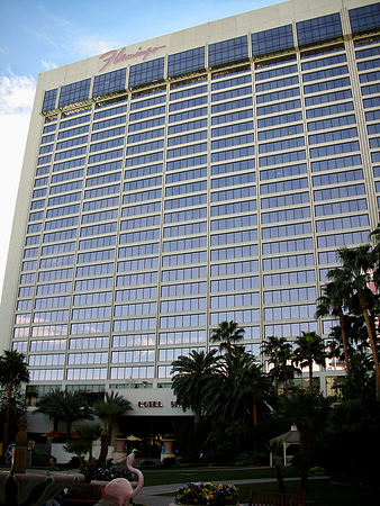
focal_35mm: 35
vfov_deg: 52.6
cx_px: 190
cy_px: 253
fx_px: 512
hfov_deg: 40.7
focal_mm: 5.8
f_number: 3
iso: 50
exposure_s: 1/267
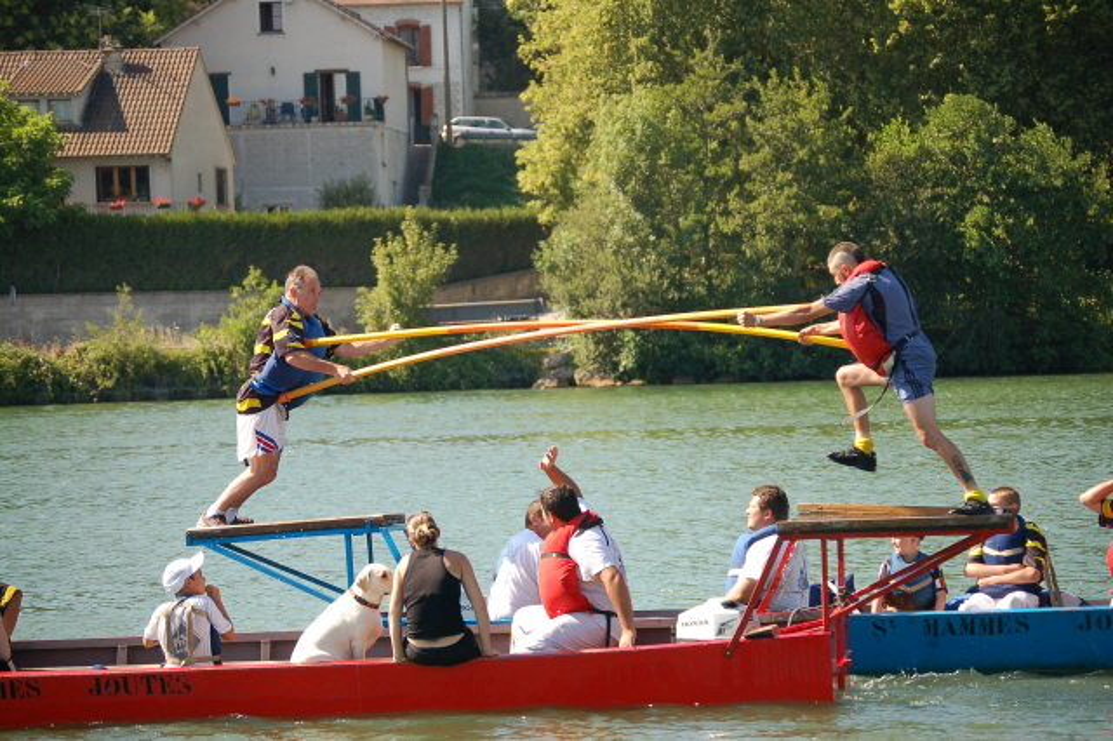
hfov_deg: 14.4
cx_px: 556
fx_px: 4403
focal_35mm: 142
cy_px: 370
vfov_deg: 9.6
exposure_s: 1/800
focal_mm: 95
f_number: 4.8
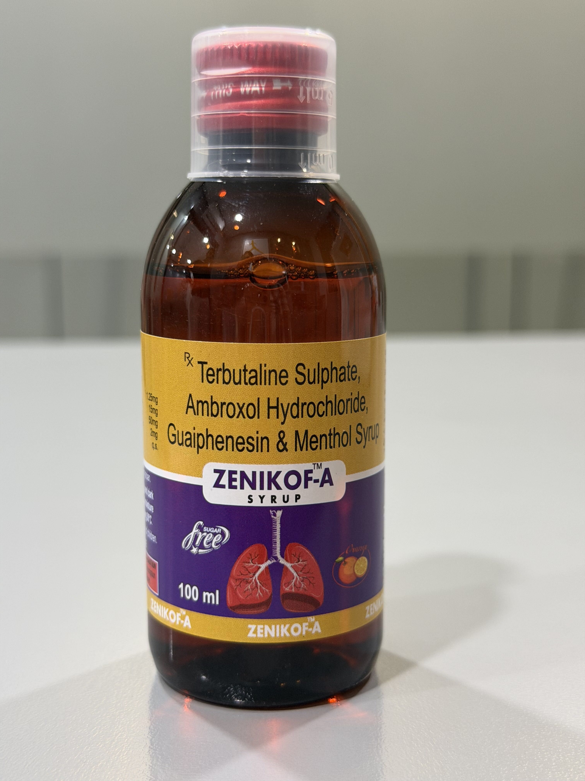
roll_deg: +0.5
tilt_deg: -9.0
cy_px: 390
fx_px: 1082
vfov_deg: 39.7
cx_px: 292
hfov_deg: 30.3
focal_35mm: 48
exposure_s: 1/50
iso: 200
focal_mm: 6.76
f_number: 1.78
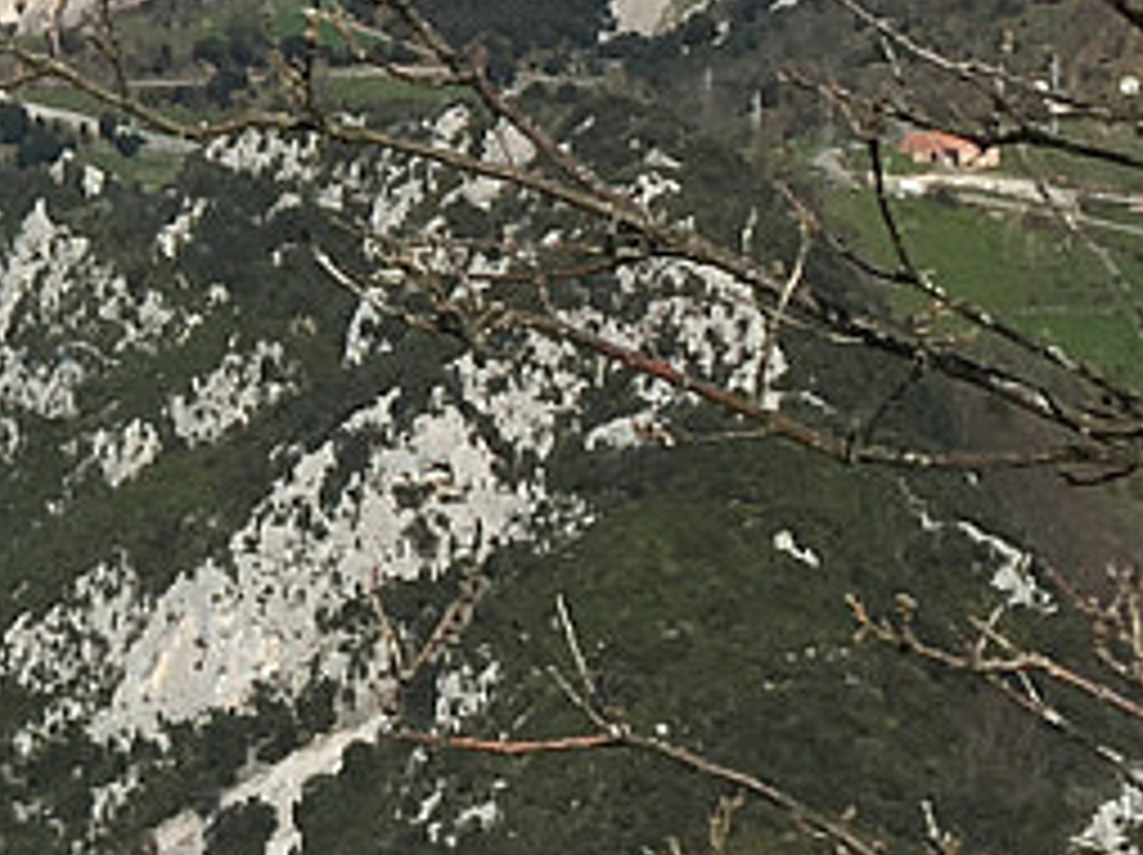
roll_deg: -1.2
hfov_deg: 10.3
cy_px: -954
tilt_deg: -3.2
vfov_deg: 7.7
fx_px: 6037
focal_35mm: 183
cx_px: -850
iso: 25
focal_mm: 4.15
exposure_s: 1/3205
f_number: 2.2
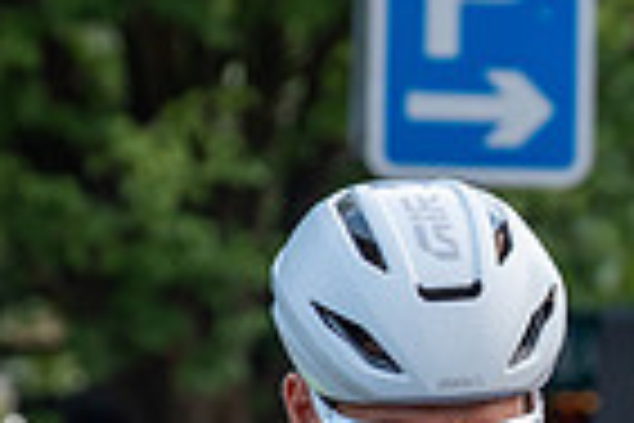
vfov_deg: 4.8
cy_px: 488
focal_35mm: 287
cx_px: 427
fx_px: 5054
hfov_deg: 7.2
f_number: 3.5
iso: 800
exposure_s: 1/800
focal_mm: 70
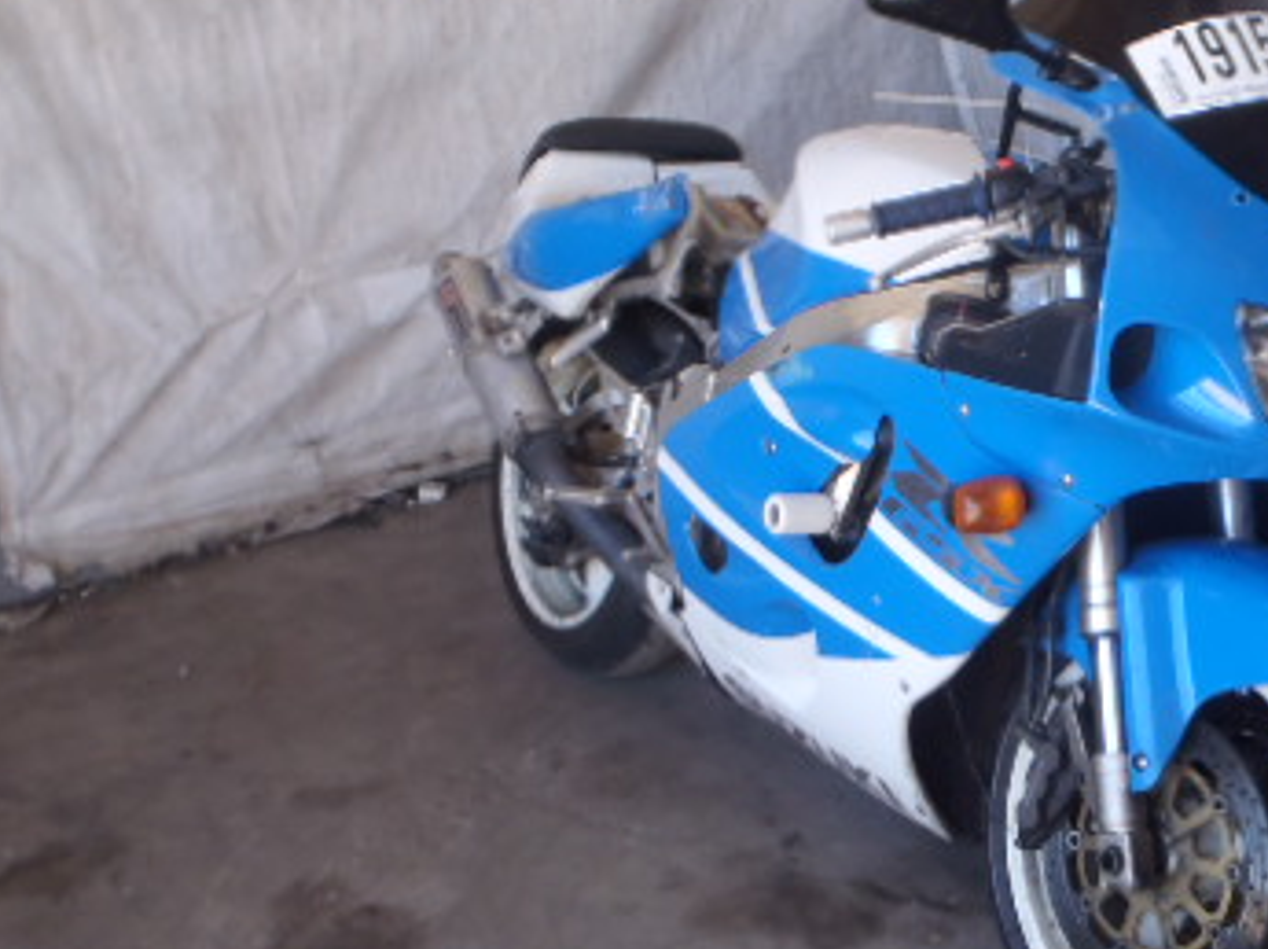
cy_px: 533
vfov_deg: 28.0
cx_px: 911
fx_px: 1903
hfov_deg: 36.2
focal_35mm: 52
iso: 100
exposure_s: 1/50
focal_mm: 5
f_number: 3.5
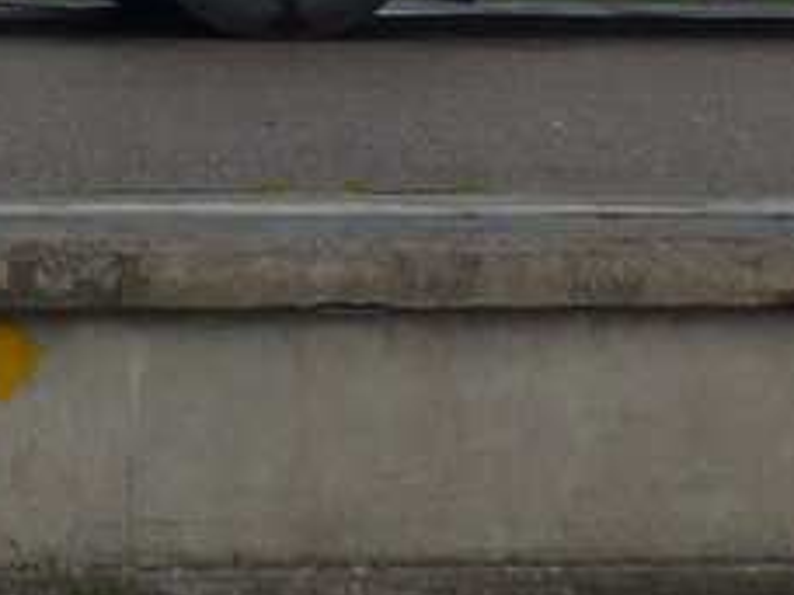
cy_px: -762
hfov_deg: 8.9
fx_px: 4954
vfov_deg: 6.6
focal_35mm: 216
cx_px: -519
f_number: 3.5
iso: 80
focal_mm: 8.4
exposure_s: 1/1600
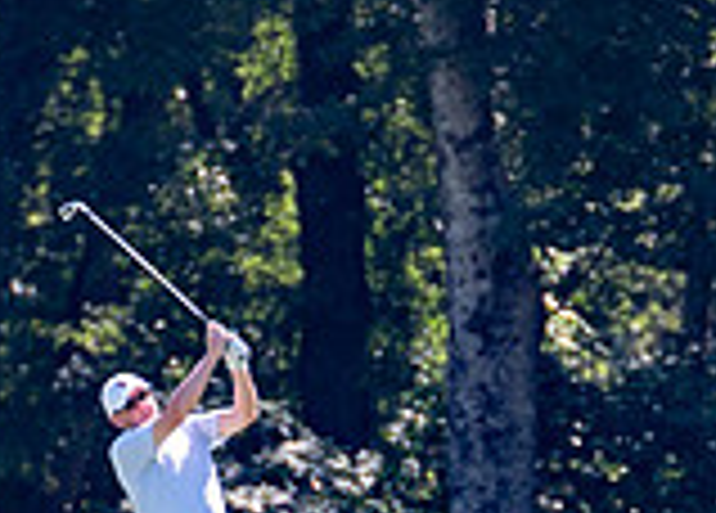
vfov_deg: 1.1
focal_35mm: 1271
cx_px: 417
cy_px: 636
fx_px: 25879
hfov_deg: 1.6
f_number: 2.8
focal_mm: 200
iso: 100
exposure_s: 1/800
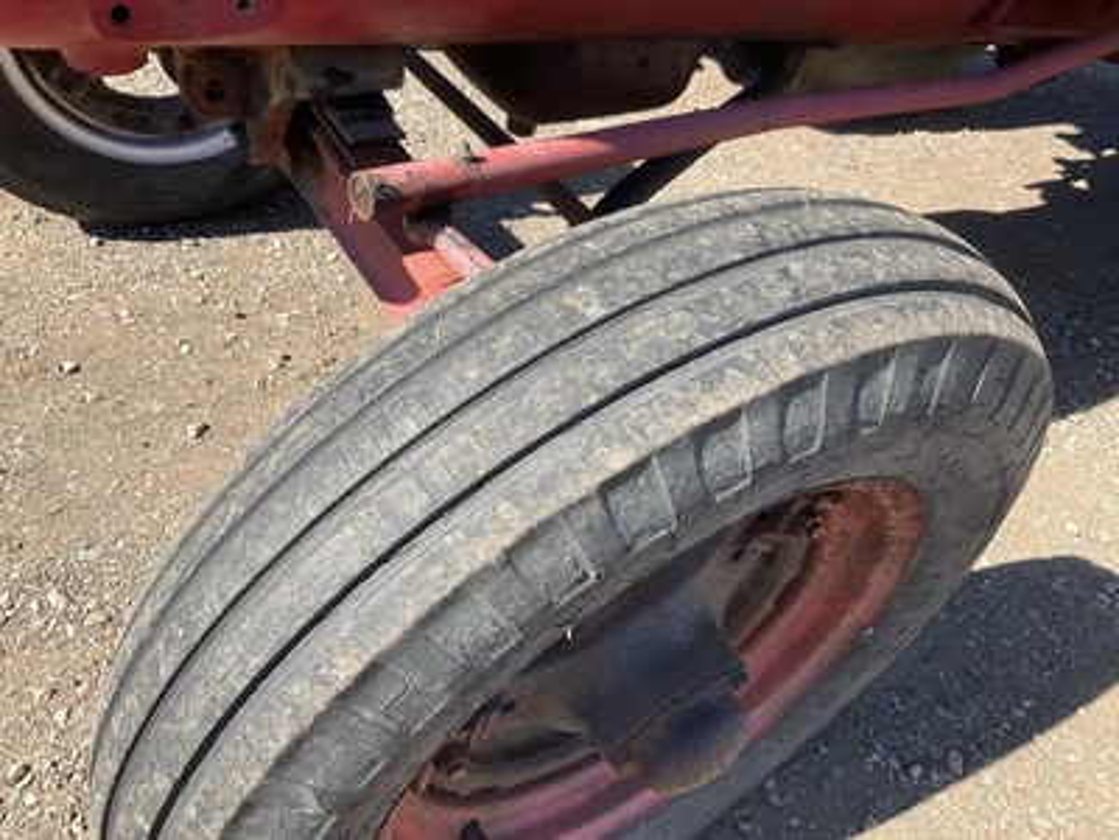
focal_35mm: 29
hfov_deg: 61.7
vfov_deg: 48.2
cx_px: 560
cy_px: 420
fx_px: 937
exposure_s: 1/650
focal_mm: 3
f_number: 1.8
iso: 25
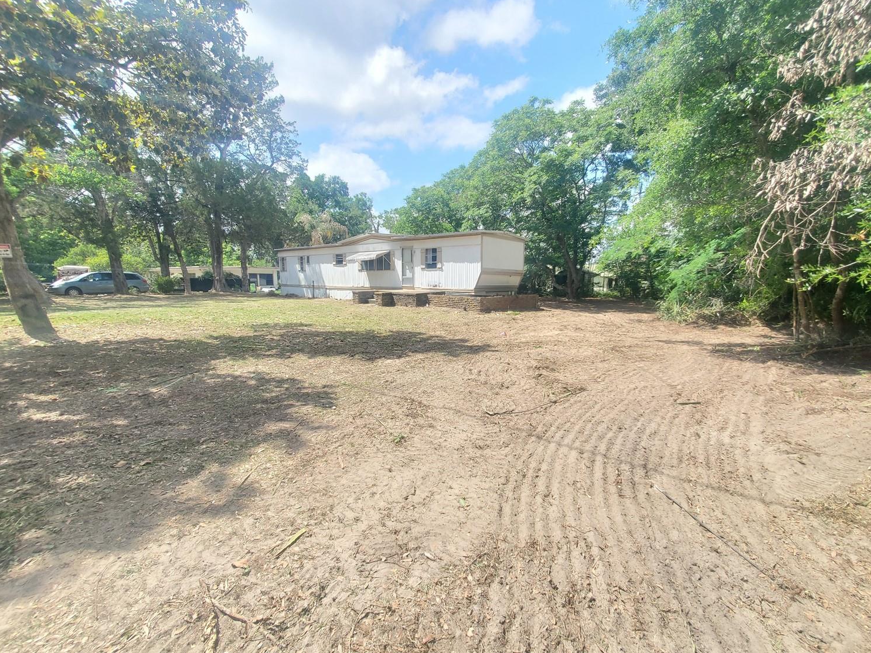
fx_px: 352
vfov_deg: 85.7
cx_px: 458
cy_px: 330
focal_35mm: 14
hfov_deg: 102.0
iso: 50
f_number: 2.2
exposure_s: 1/319
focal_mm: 1.8
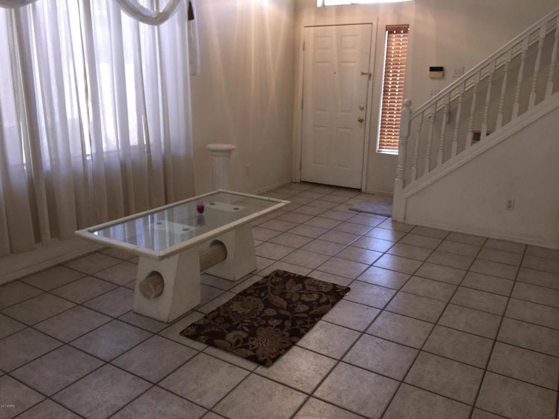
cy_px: 210
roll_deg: -1.8
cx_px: 280
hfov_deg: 61.7
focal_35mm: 29
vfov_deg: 48.2
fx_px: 468
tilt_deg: -15.2
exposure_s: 1/30
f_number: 2.2
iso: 160
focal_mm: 4.15
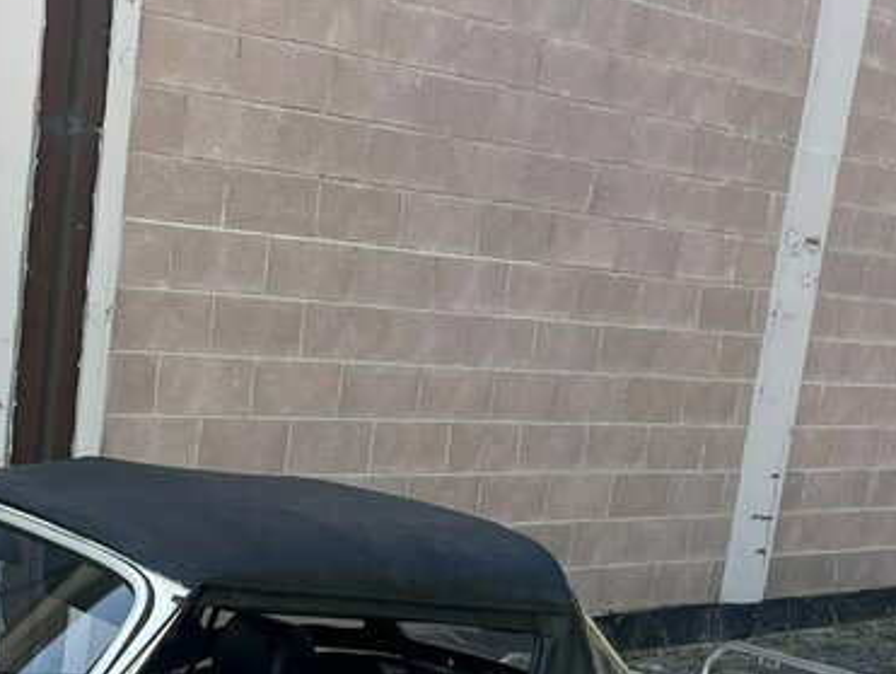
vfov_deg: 16.7
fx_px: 2176
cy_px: 855
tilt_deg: -13.4
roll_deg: -4.8
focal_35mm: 84
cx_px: -48
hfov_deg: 22.2
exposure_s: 1/428
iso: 50
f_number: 1.6
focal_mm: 5.1
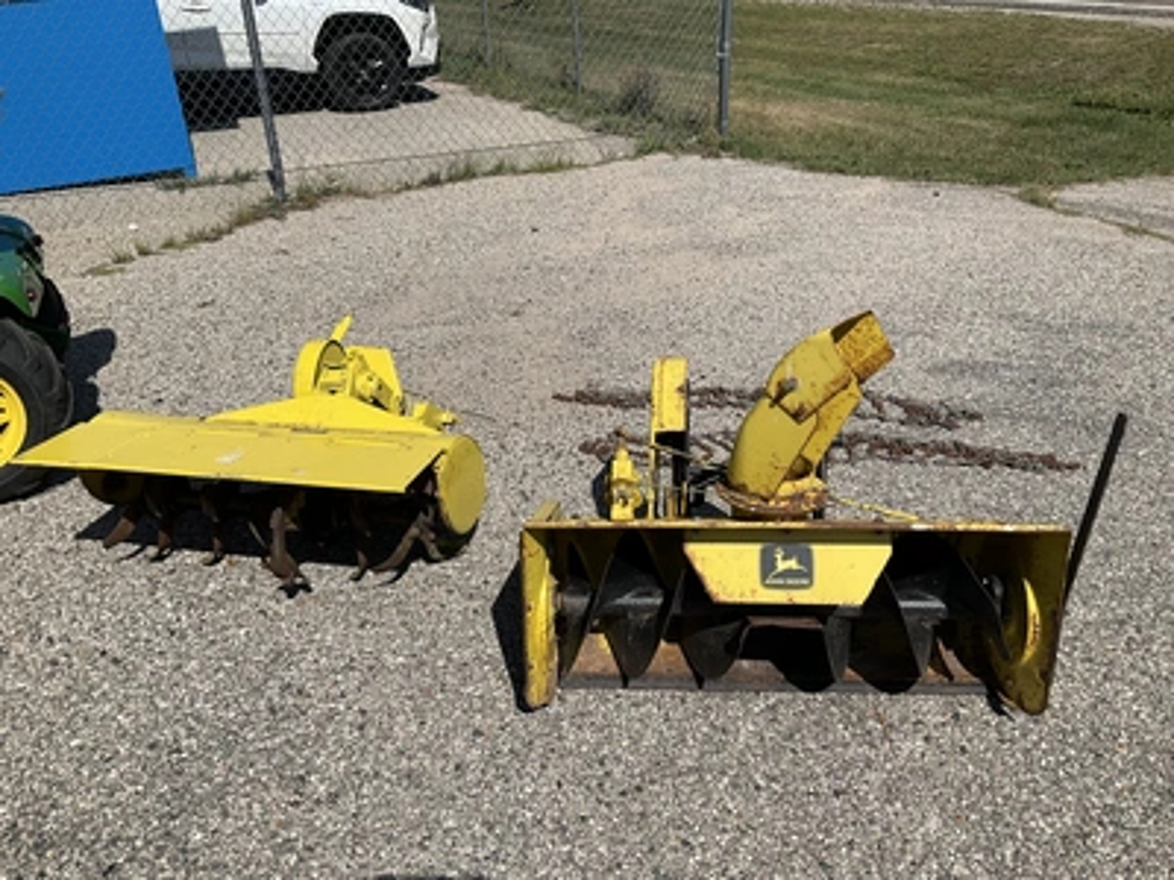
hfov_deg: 61.7
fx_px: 984
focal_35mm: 29
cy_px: 440
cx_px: 587
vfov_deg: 48.2
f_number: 1.8
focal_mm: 3
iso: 25
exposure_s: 1/3534
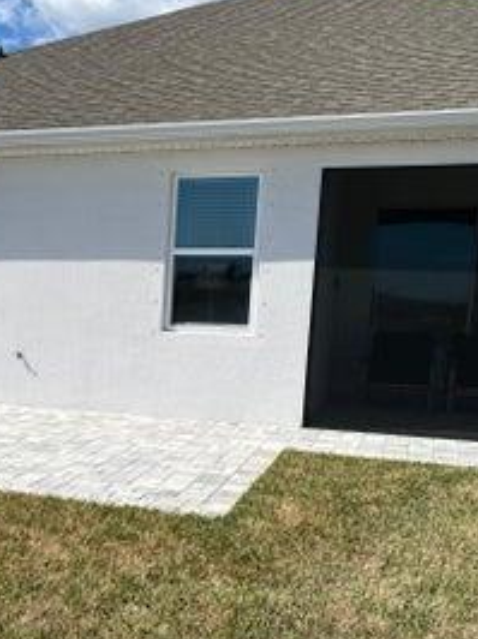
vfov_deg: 39.9
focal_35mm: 47
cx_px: 53
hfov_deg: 29.6
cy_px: 437
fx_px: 867
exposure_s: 1/4608
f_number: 1.8
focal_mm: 4.25
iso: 32
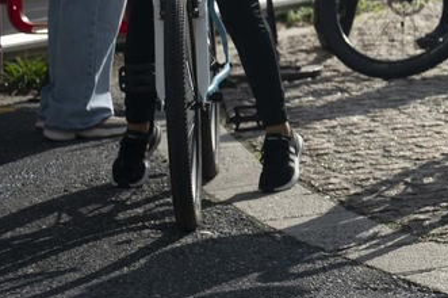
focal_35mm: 242
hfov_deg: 7.9
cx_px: 1060
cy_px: -178
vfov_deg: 5.6
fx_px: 3009
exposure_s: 1/1600
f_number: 3.5
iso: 100
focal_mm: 50
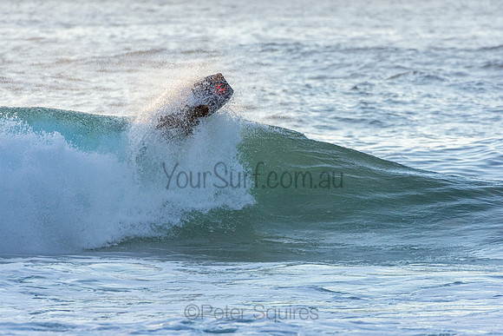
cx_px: 252
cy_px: 168
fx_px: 10062
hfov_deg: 2.9
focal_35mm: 720
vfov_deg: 1.9
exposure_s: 1/1250
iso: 500
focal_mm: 480
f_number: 5.6
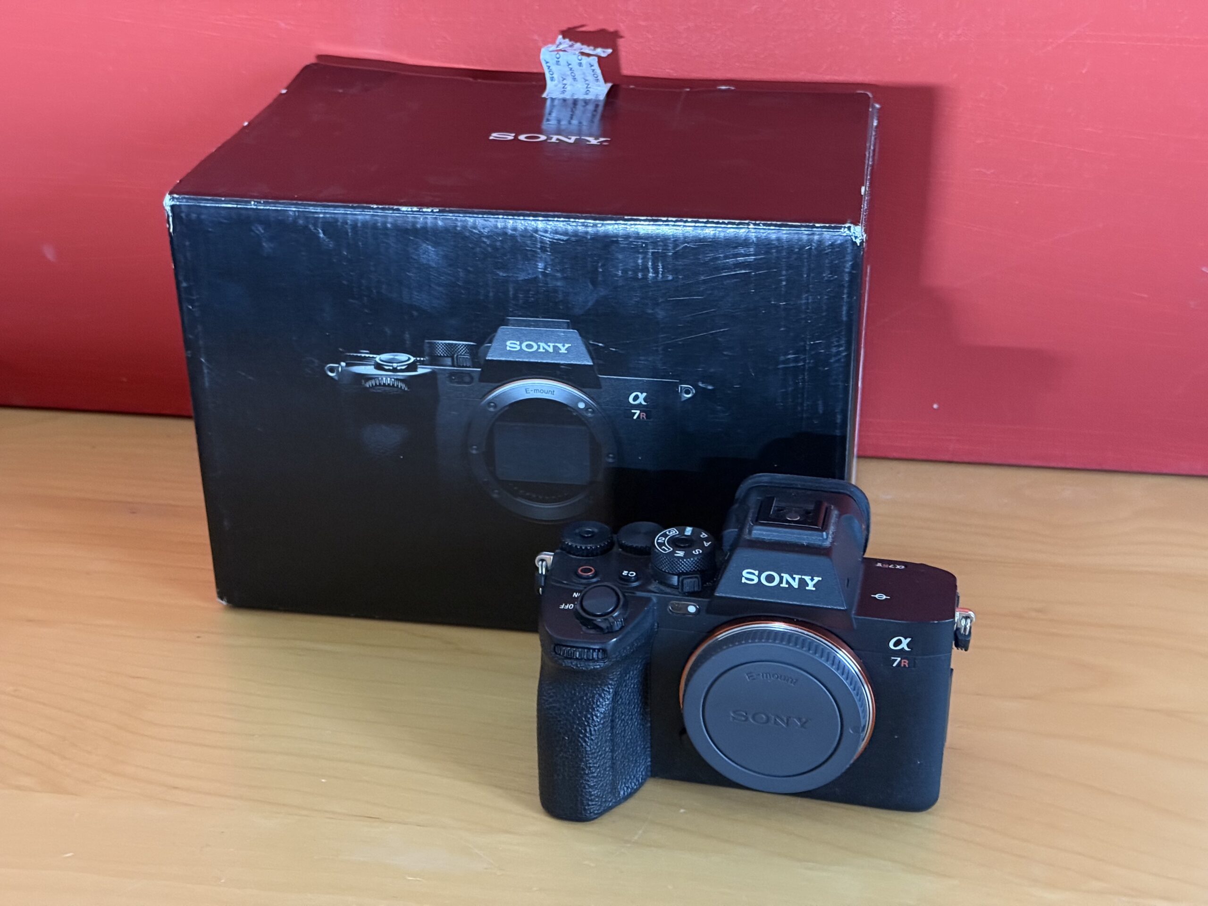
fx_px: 1675
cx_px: 604
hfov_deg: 39.7
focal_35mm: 48
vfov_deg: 30.3
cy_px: 453
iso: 800
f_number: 1.78
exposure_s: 1/25
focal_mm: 6.76
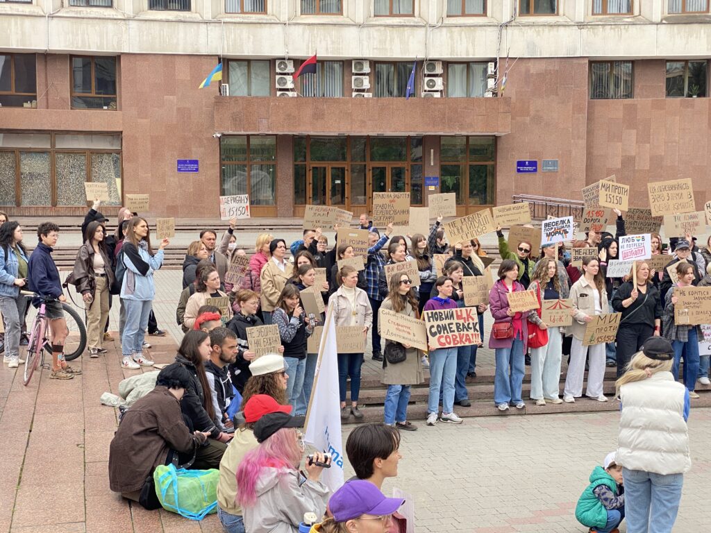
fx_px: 1068
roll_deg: -0.1
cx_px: 356
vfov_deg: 28.0
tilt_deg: -3.2
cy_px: 266
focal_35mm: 52
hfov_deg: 36.8
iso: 20
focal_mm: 6
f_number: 2
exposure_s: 1/320
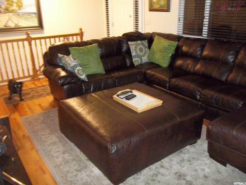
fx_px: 227
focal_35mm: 32
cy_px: 92
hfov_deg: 56.8
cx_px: 123
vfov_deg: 44.2
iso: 400
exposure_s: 1/30
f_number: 2.9
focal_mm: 5.7
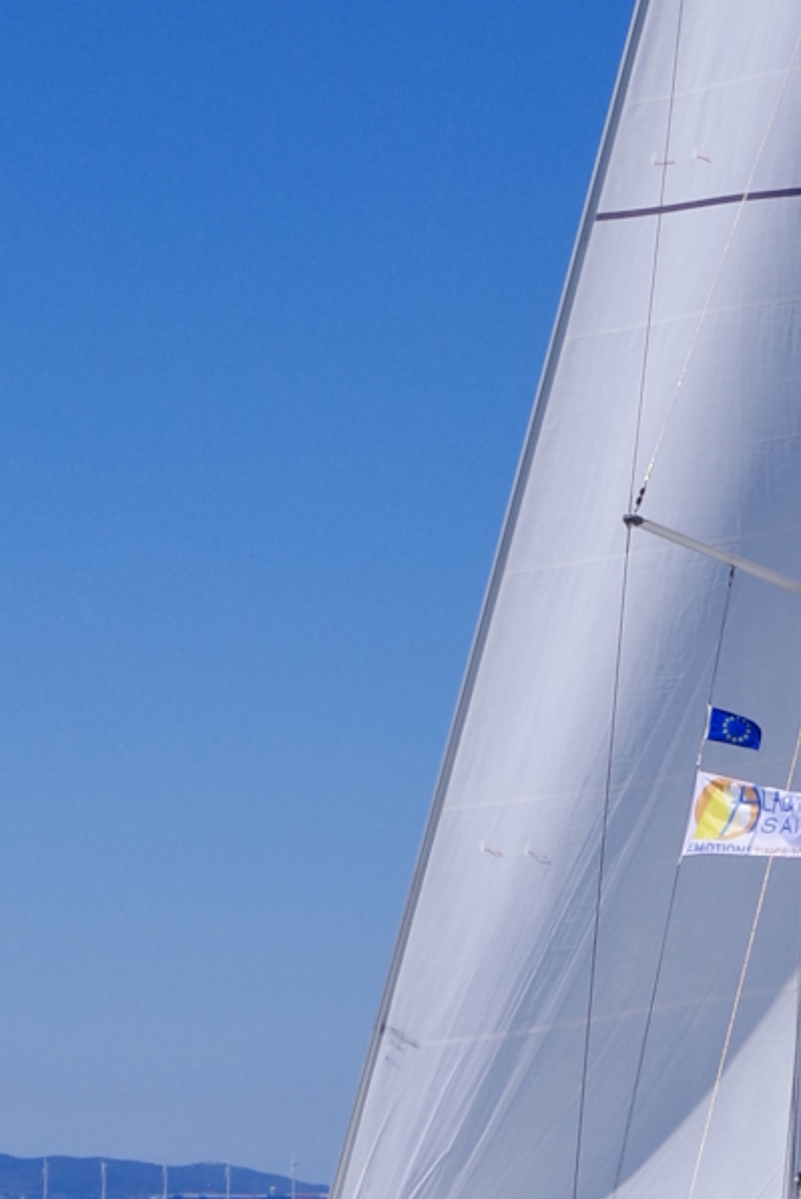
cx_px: 1084
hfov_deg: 12.1
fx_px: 3665
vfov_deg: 18.5
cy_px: 364
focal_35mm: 110
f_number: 13
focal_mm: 30
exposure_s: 1/250
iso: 200
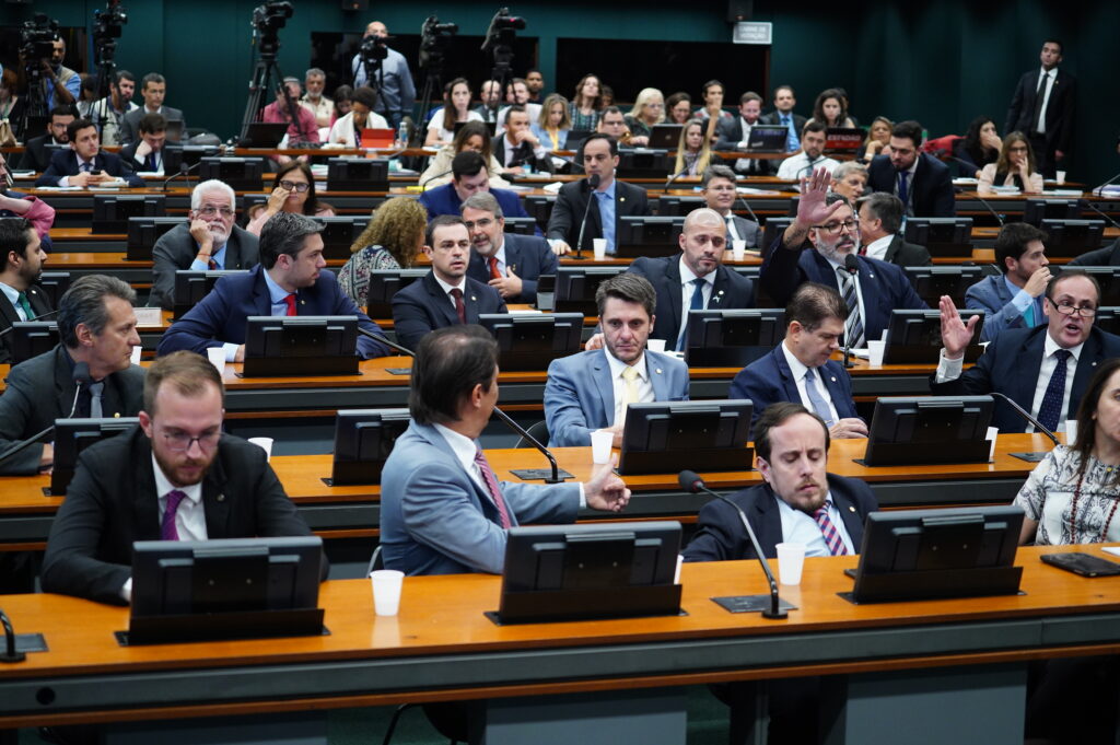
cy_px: 372
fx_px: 2176
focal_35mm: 70
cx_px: 560
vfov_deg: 19.4
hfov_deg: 28.9
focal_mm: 70
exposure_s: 1/400
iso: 4000
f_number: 4
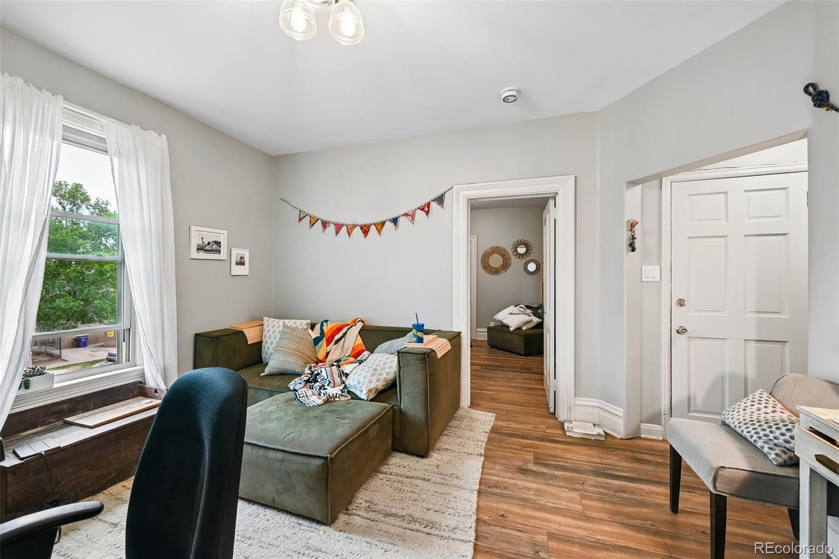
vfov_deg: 81.2
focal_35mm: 14
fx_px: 326
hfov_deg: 104.3
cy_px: 280
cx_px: 420
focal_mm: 14
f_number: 10
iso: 250
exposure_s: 1/8
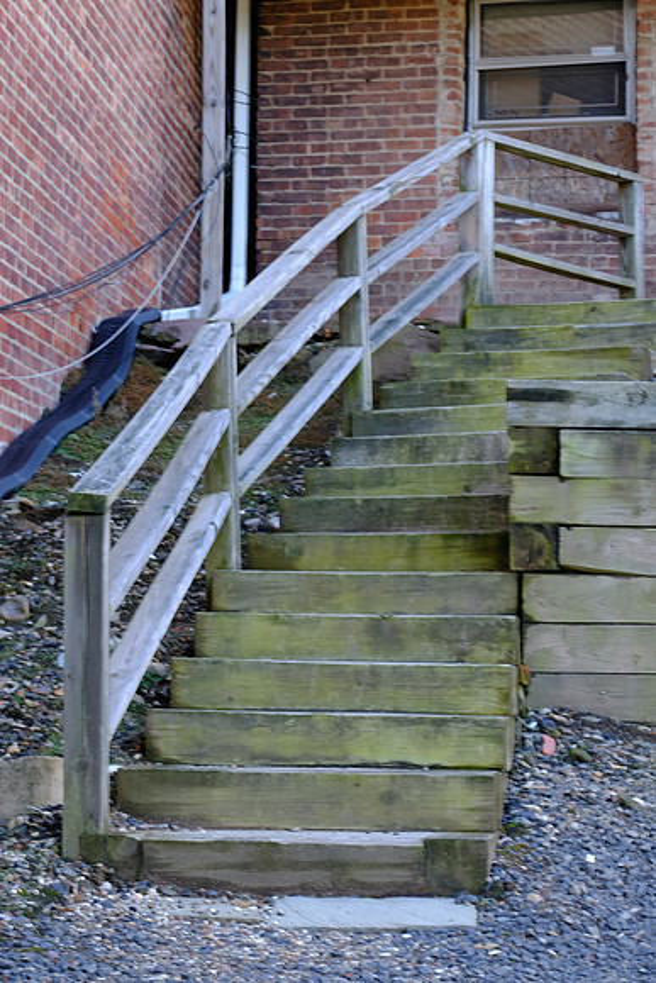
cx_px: 328
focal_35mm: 96
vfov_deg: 21.2
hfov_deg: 14.3
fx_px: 2622
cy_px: 492
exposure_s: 1/13
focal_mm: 63.8
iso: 200
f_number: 8
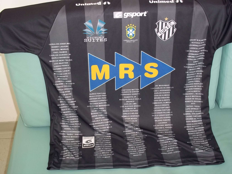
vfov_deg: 31.5
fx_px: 308
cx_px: 116
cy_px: 87
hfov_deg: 41.2
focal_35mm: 46
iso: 80
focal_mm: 8.2
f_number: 3.5
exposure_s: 1/40
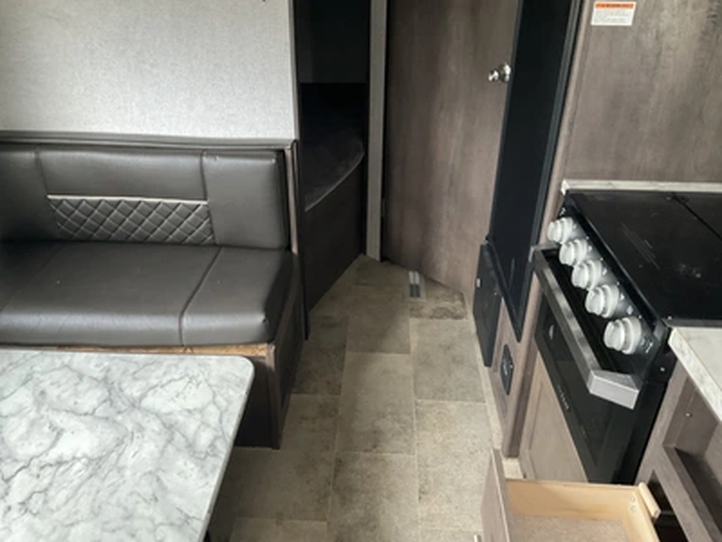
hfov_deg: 61.7
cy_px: 271
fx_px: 605
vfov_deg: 48.2
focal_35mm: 29
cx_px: 361
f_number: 1.8
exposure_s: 1/47
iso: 320
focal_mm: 3
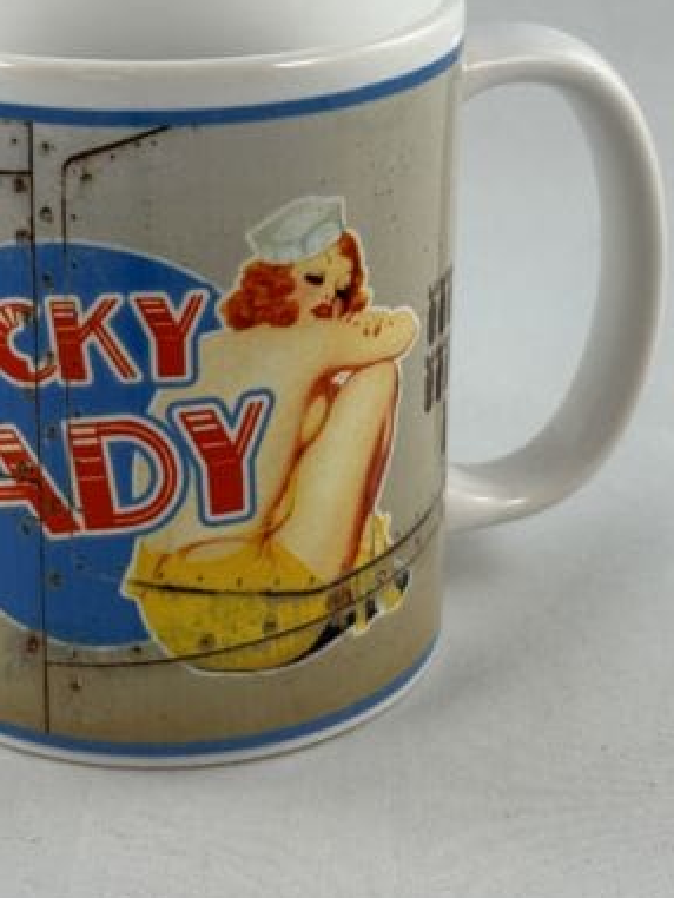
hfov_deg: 17.6
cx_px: 247
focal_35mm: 84
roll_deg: -0.2
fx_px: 2180
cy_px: 322
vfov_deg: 23.2
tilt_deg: -21.7
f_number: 1.78
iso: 50
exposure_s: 1/100
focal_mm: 6.86
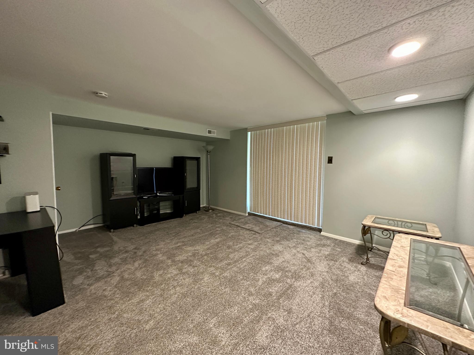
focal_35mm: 14
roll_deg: -0.8
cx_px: 237
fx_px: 192
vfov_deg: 85.7
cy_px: 178
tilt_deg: -3.5
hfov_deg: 102.1
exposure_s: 1/60
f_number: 2.2
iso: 640
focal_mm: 2.22
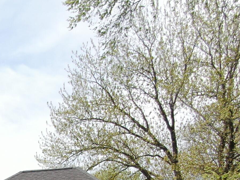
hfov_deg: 22.2
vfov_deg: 16.7
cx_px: -61
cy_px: 275
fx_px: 555
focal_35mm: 80
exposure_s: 1/1000
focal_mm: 4.39
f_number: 2.8
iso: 110
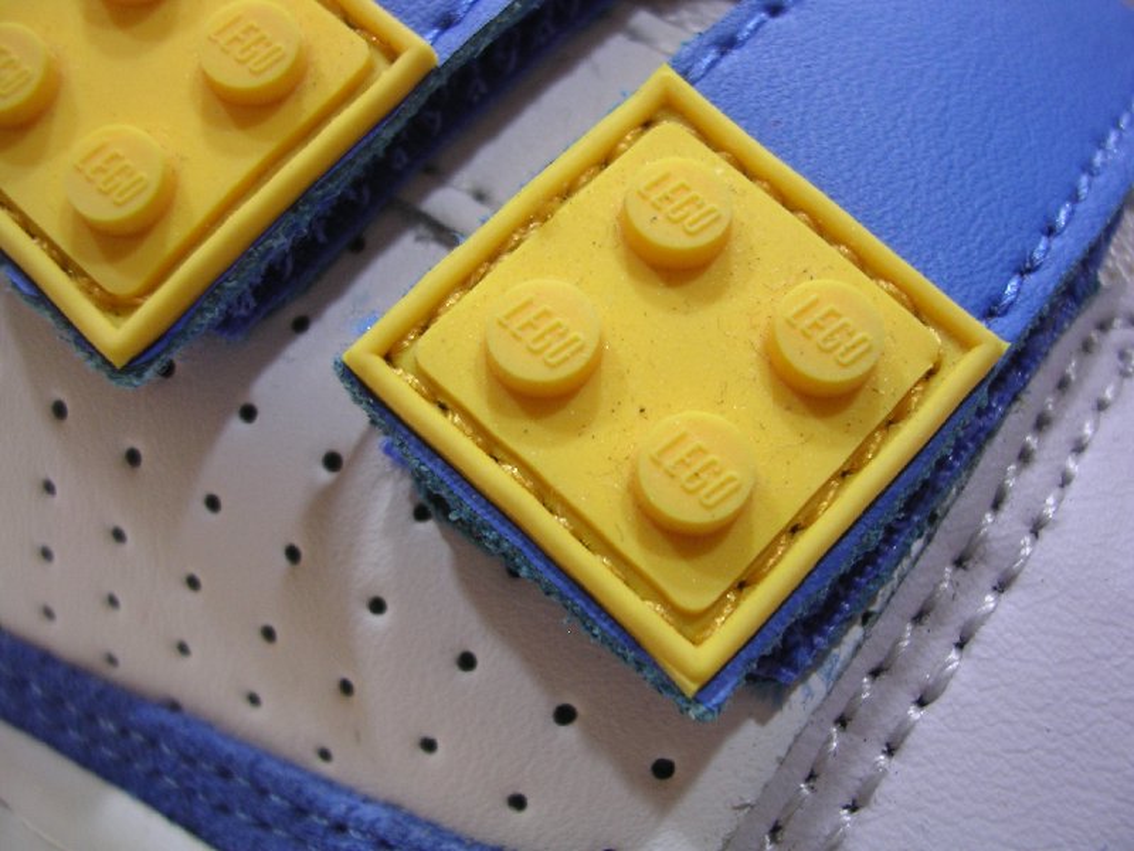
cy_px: 426
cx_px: 567
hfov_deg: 49.0
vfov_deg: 37.7
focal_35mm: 38
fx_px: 1245
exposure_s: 1/4.9
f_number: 2.8
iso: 100
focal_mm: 5.8
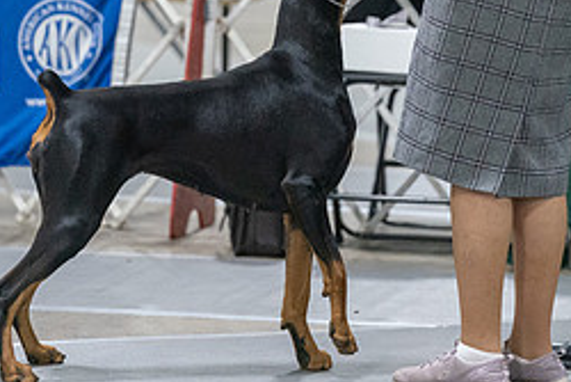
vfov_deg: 3.4
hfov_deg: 5.1
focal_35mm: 403
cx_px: 238
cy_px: 26
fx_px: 6395
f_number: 2.8
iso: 6400
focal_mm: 174
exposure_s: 1/320
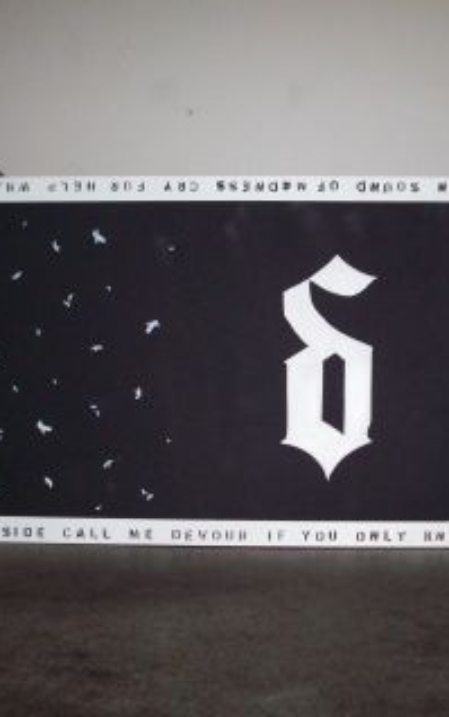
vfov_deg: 38.2
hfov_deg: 24.2
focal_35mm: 53
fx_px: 1037
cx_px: 332
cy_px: 358
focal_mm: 6.2
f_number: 2.8
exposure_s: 1/45
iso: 160
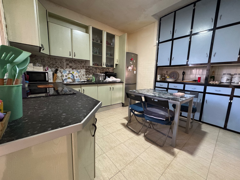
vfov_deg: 85.7
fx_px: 97
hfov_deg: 102.1
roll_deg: -1.6
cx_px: 120
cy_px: 90
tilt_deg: -8.2
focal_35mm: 14
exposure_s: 1/60
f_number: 2.2
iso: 800
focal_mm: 2.22
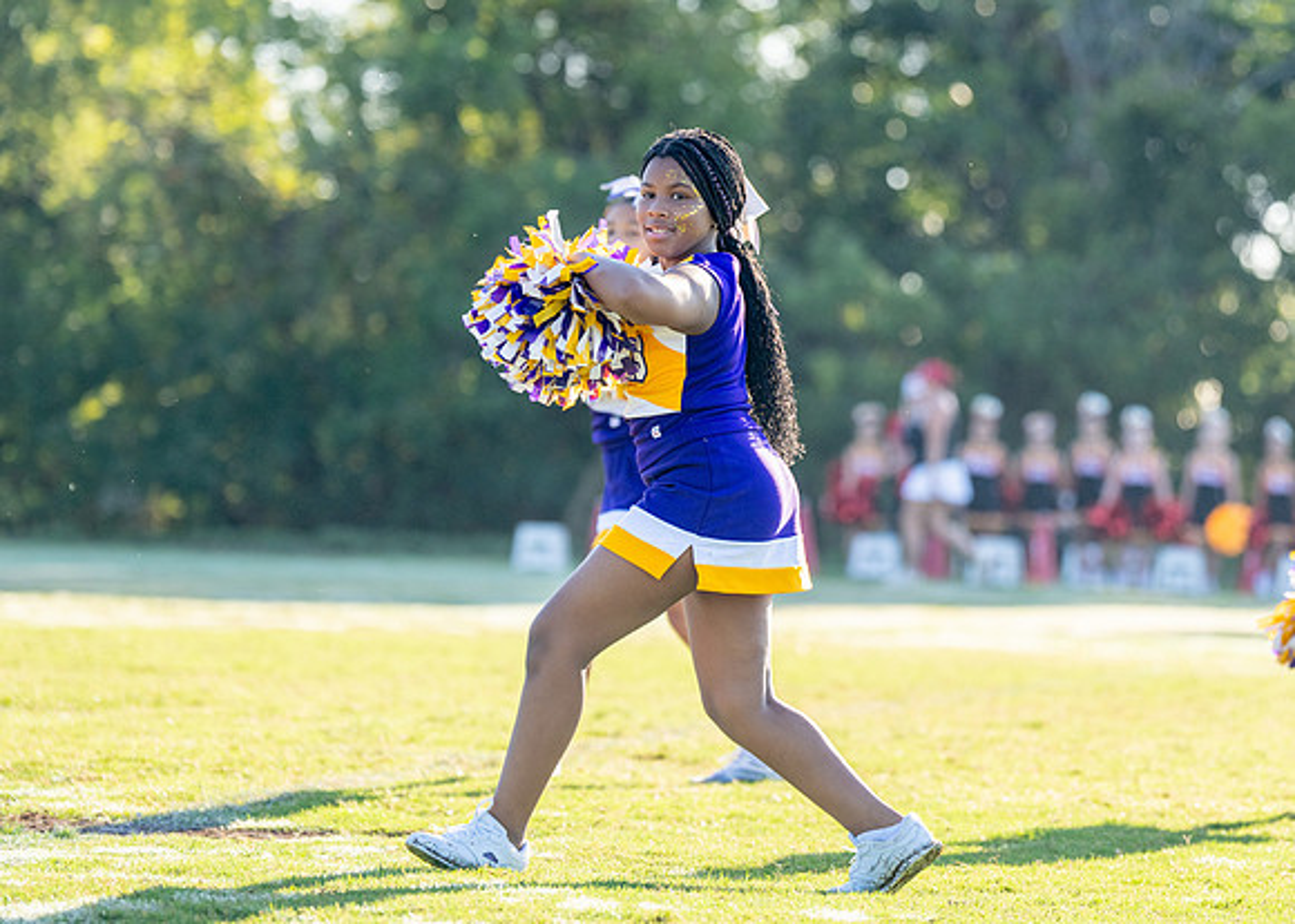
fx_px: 6519
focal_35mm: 177
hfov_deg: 11.3
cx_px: 712
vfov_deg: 8.1
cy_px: 371
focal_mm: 129
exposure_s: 1/2000
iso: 400
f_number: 2.8
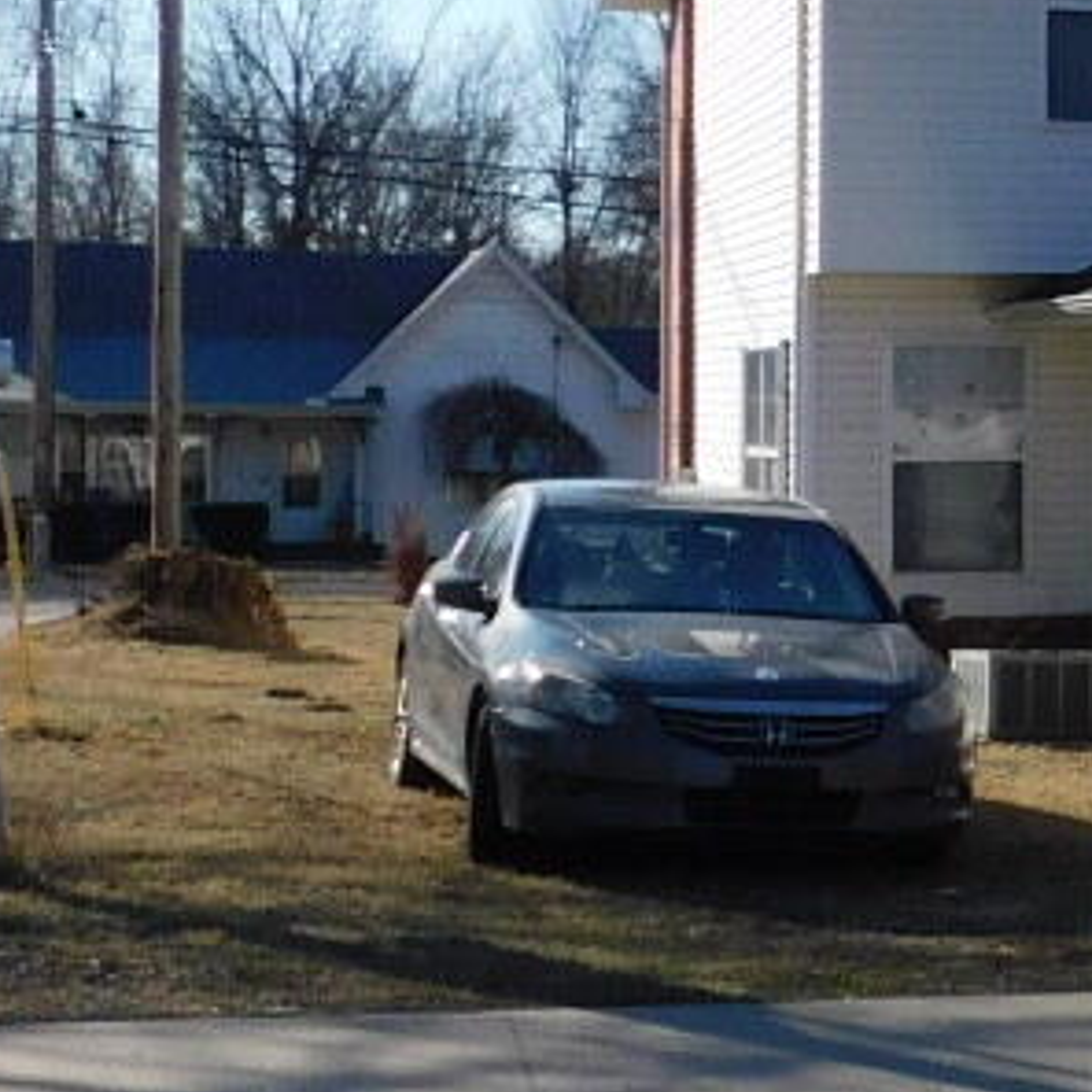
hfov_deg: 15.6
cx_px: 1841
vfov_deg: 17.5
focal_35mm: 99
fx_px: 3533
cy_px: 310
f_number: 6
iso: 125
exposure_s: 1/500
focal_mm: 4
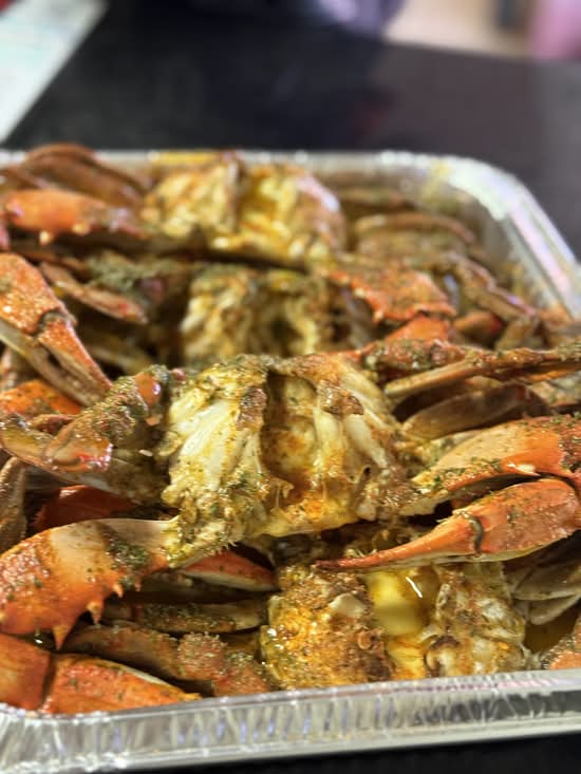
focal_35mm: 48
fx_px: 1074
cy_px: 387
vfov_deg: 39.7
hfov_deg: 30.3
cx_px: 290
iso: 250
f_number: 1.78
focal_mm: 6.76
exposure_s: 1/40
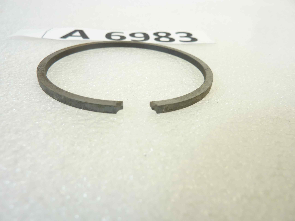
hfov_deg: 69.4
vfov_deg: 54.9
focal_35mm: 25
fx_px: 213
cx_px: 148
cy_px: 110
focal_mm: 4.1
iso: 80
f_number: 3.3
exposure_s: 1/25
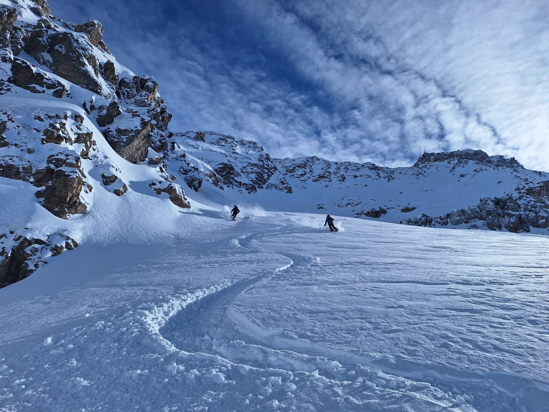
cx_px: 274
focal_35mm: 23
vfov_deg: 58.9
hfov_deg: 73.9
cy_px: 206
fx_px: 365
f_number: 1.8
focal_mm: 5.54
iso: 40
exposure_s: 1/6757
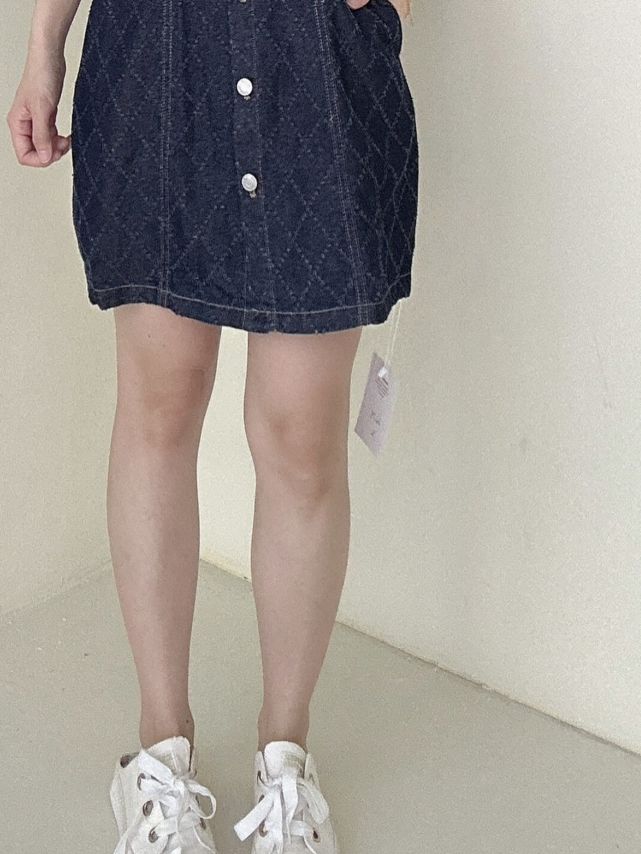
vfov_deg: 38.0
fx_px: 1160
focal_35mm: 47
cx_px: 226
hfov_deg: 30.7
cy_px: 101
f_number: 1.9
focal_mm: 2.69
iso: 125
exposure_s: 1/60
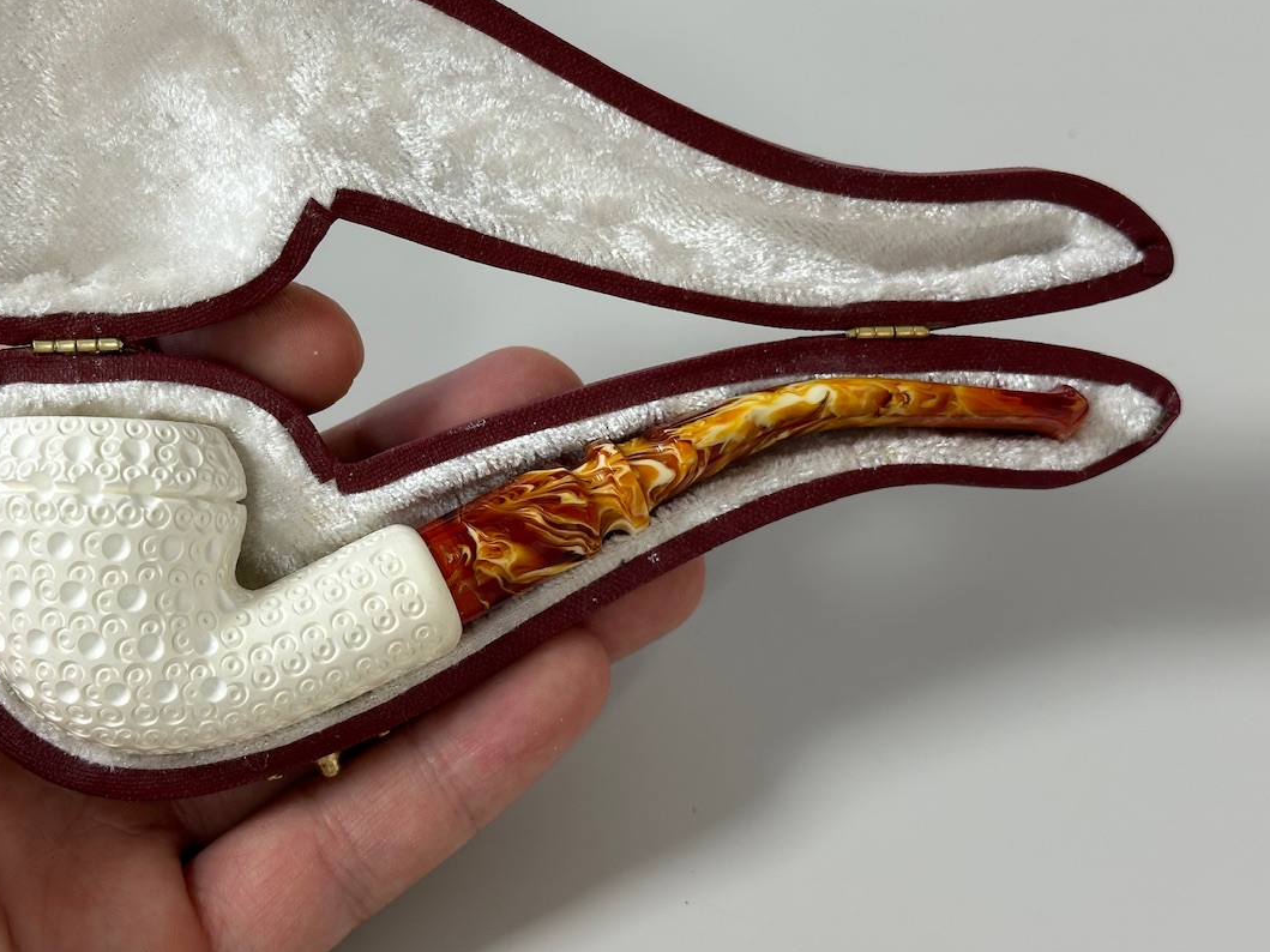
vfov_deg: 25.2
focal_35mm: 58
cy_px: 398
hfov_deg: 33.1
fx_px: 2128
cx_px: 505
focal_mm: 6.86
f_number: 1.78
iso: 80
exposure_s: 1/75
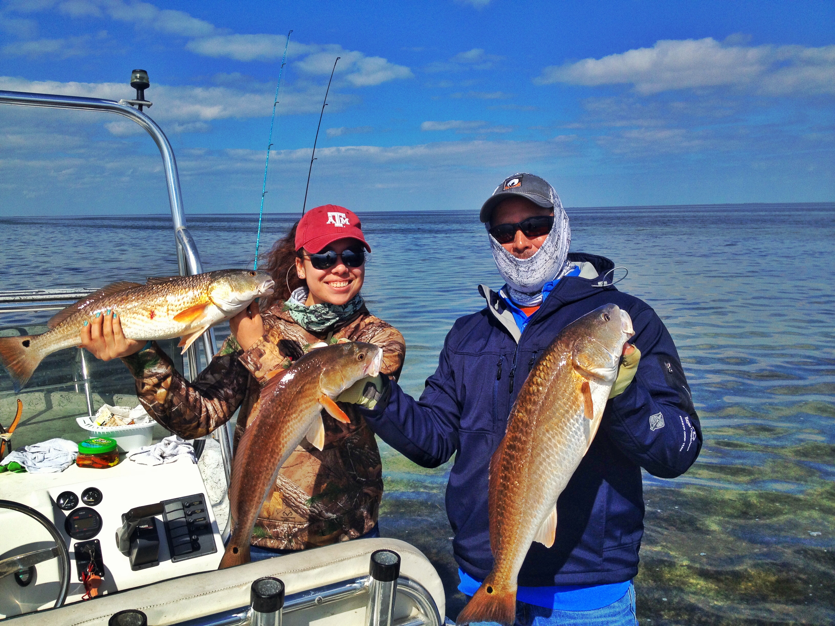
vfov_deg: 40.7
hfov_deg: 52.6
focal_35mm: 35
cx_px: 418
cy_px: 313
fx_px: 844
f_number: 2.4
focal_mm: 4.28
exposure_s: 1/3067
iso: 50
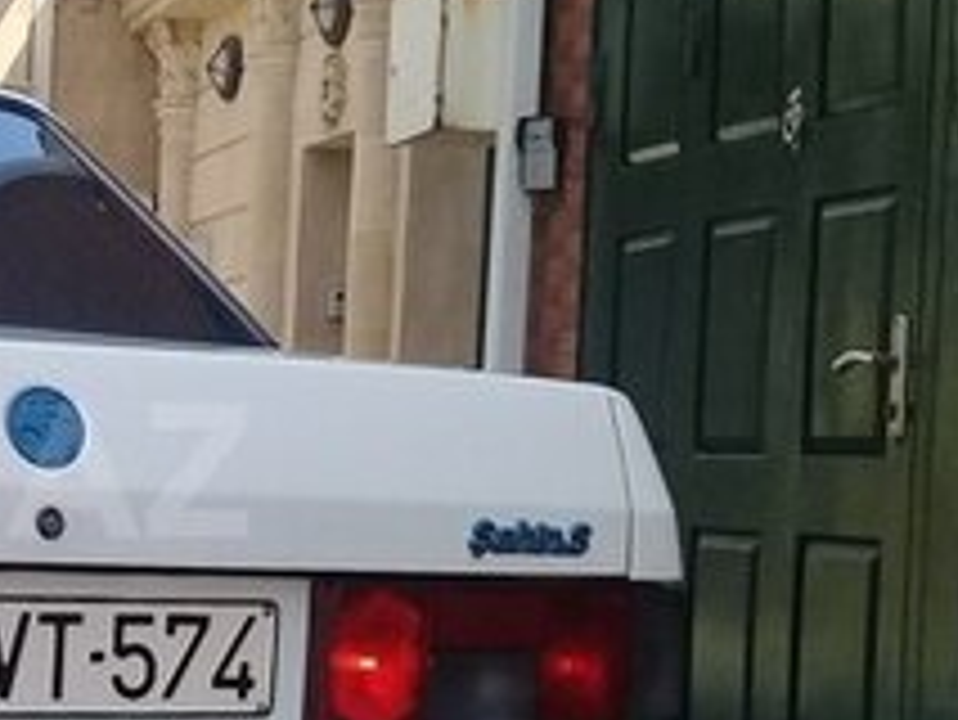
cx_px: -211
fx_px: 2658
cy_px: 470
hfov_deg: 19.2
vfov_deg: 15.4
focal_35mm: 96
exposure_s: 1/524
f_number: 2.2
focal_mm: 3.3
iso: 50
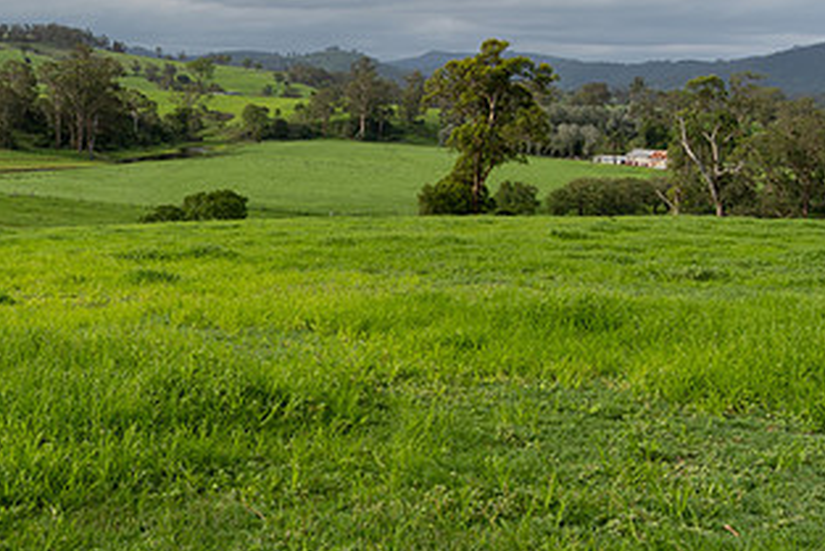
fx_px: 1146
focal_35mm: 50
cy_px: 207
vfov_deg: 26.9
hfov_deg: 37.0
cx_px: 82
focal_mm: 18
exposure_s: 1/200
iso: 100
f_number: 8
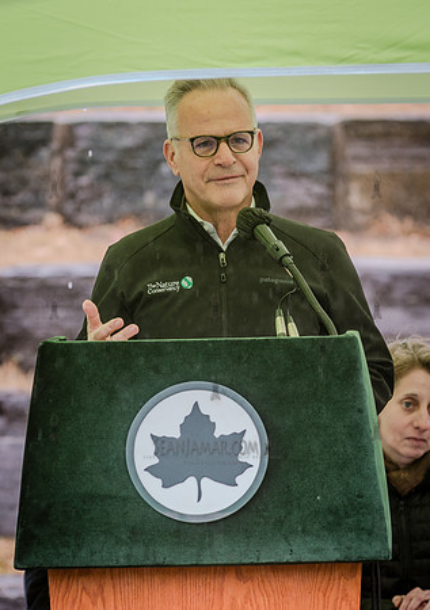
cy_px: 267
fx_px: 5749
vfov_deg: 6.1
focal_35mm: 333
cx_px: 221
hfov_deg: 4.3
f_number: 5.6
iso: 640
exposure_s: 1/250
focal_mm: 200
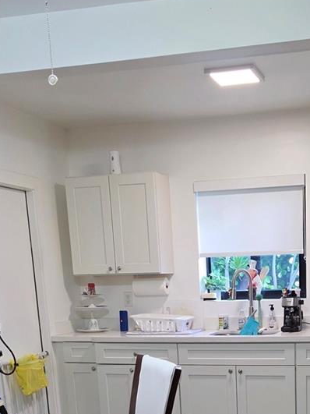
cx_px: 258
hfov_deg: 27.3
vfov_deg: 33.5
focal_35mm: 52
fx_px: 621
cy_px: 419
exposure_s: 1/120
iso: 250
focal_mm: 6.5
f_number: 1.4
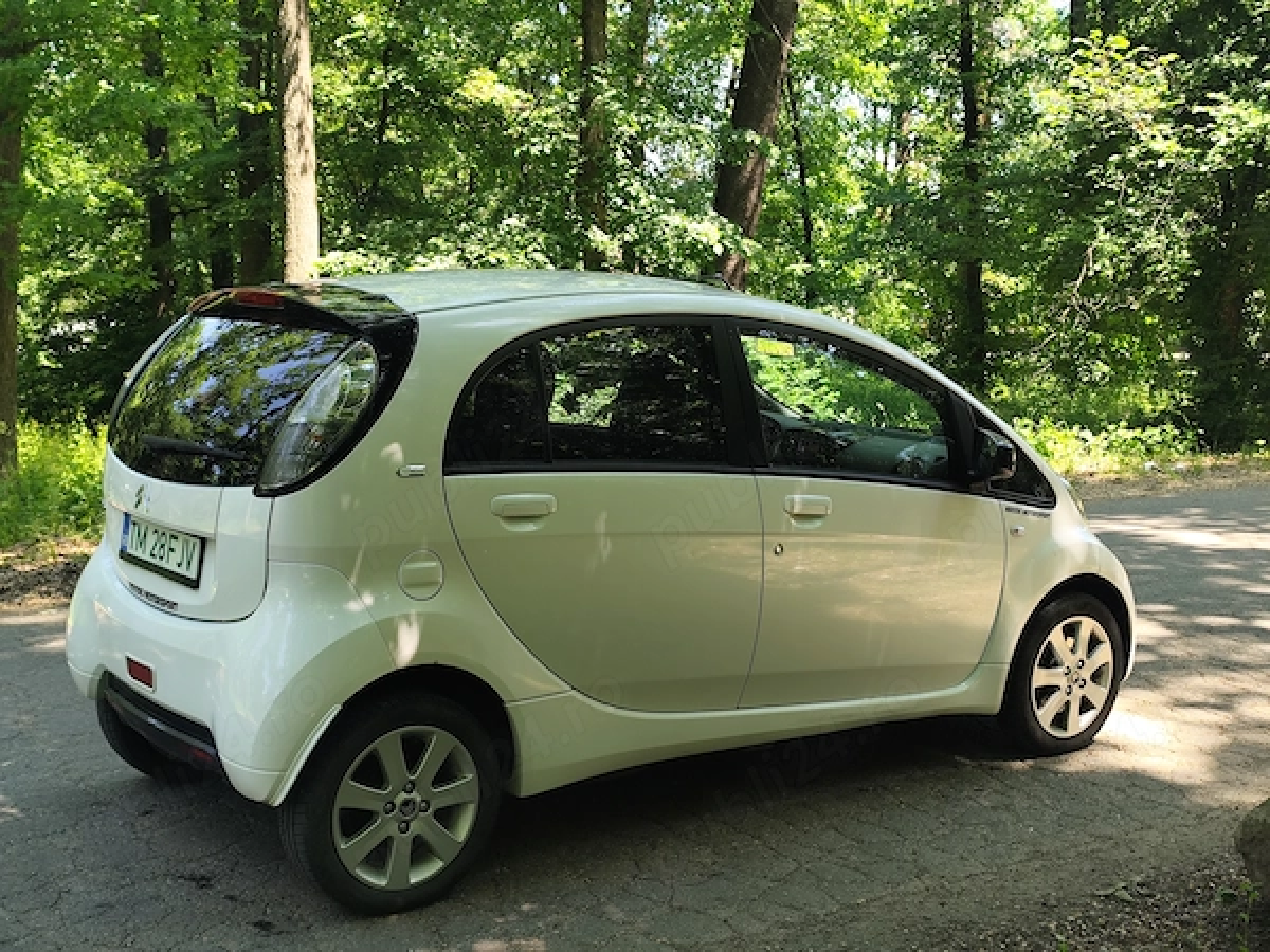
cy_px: 476
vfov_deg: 31.5
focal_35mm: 46
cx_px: 635
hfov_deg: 41.2
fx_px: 1688
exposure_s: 1/100
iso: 50
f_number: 1.65
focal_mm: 6.19
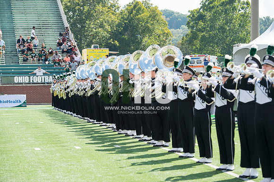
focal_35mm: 110
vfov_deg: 12.4
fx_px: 837
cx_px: 137
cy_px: 91
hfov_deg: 18.6
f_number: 4.5
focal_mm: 110
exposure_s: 1/1000
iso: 200
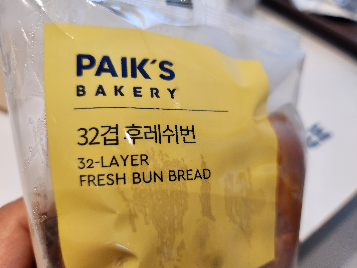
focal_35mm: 23
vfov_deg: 58.9
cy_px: 134
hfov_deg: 73.9
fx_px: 237
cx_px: 178
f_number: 1.8
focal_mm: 5.4
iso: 100
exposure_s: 1/120
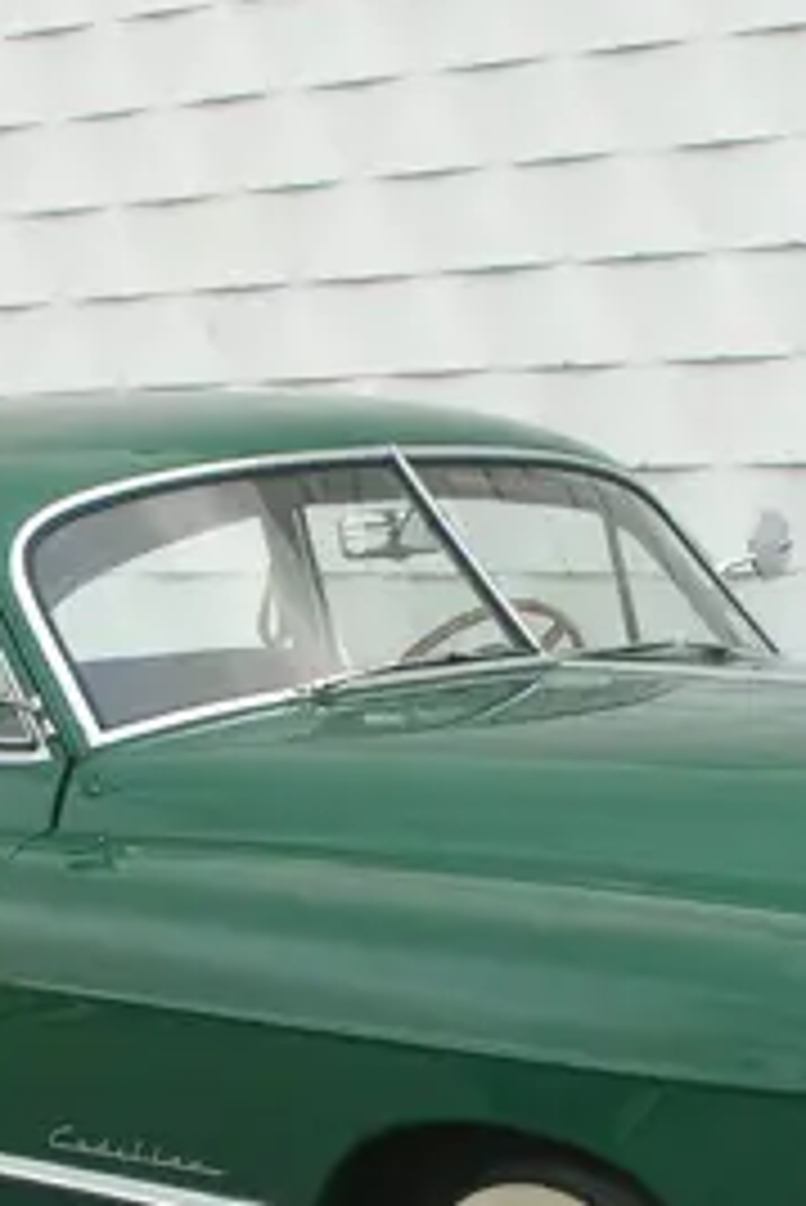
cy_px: 956
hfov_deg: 11.3
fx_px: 4092
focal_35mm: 122
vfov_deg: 16.7
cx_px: 389
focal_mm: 7.7
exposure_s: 1/46.1
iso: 71
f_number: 3.5
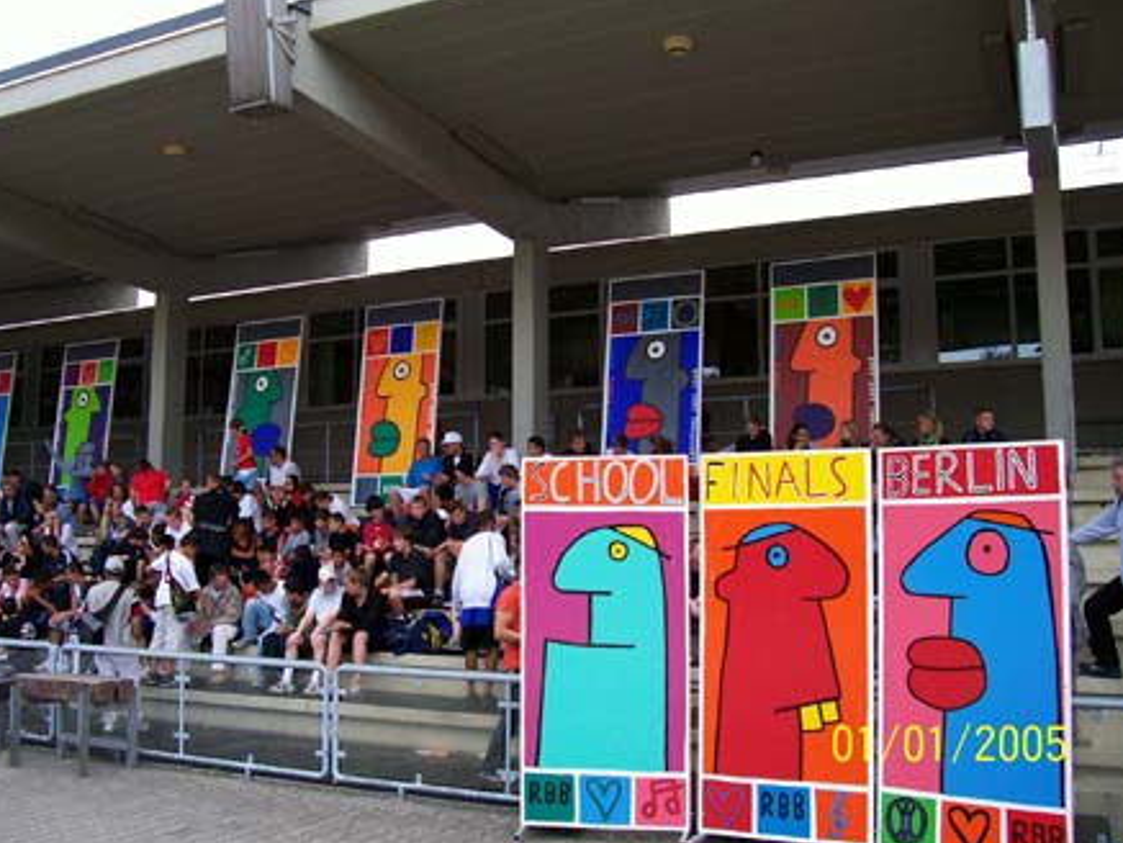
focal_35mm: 35
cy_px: 424
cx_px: 547
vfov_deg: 40.7
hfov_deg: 52.6
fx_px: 1136
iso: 80
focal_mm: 5.6
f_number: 2.7
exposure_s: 1/536
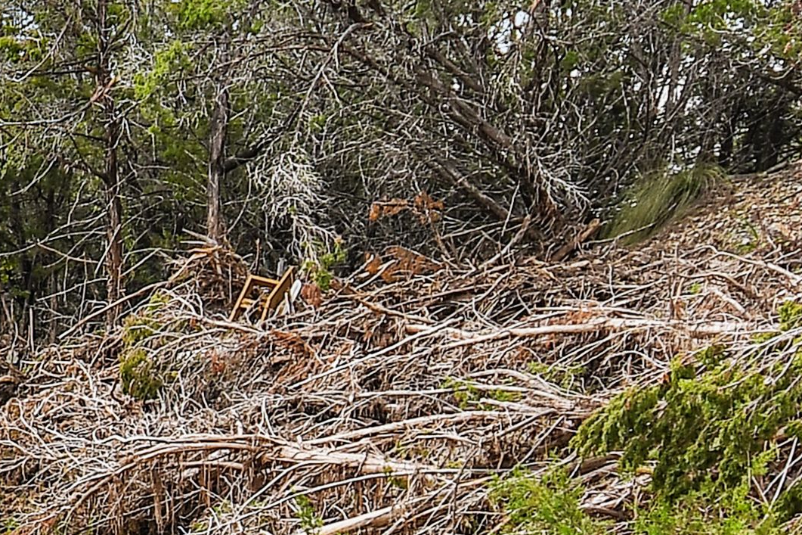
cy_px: 630
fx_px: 1929
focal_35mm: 87
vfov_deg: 15.3
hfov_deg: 21.4
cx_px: -228
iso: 125
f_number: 5.6
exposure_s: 1/20
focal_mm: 11
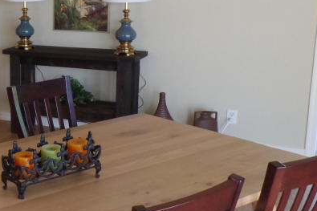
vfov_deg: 21.9
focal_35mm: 62
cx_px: -49
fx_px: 546
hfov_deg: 28.7
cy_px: 86
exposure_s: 1/45
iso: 120
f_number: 2.8
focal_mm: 4.1
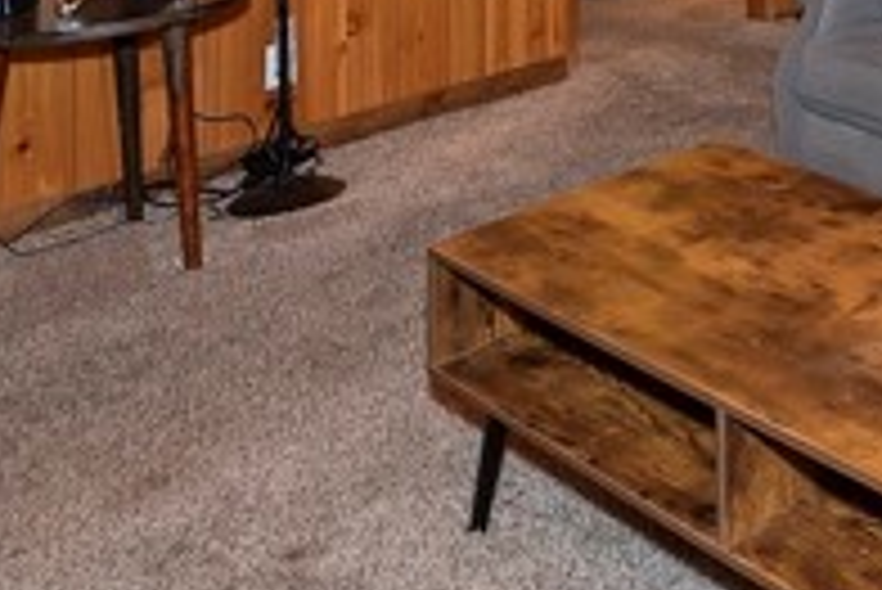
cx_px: 1125
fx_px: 1201
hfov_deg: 31.7
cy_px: -331
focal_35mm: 49
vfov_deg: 22.1
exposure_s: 1/30
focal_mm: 10
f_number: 8
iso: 400
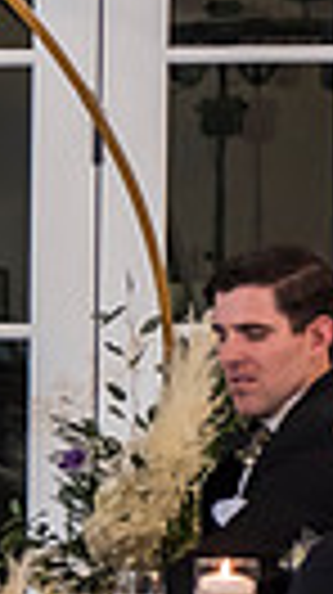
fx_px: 5083
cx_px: -868
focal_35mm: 323
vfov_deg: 6.7
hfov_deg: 3.6
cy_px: 475
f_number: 2.8
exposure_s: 1/125
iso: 1600
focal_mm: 70
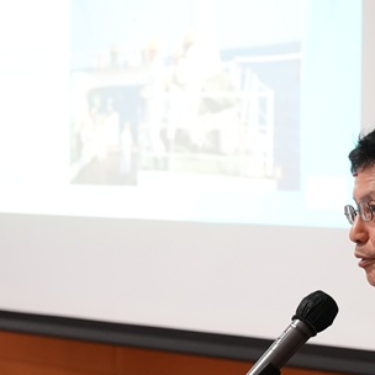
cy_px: 281
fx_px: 1606
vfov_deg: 13.3
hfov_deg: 13.1
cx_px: 376
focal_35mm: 131
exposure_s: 1/80
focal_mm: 67
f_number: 4
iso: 6400
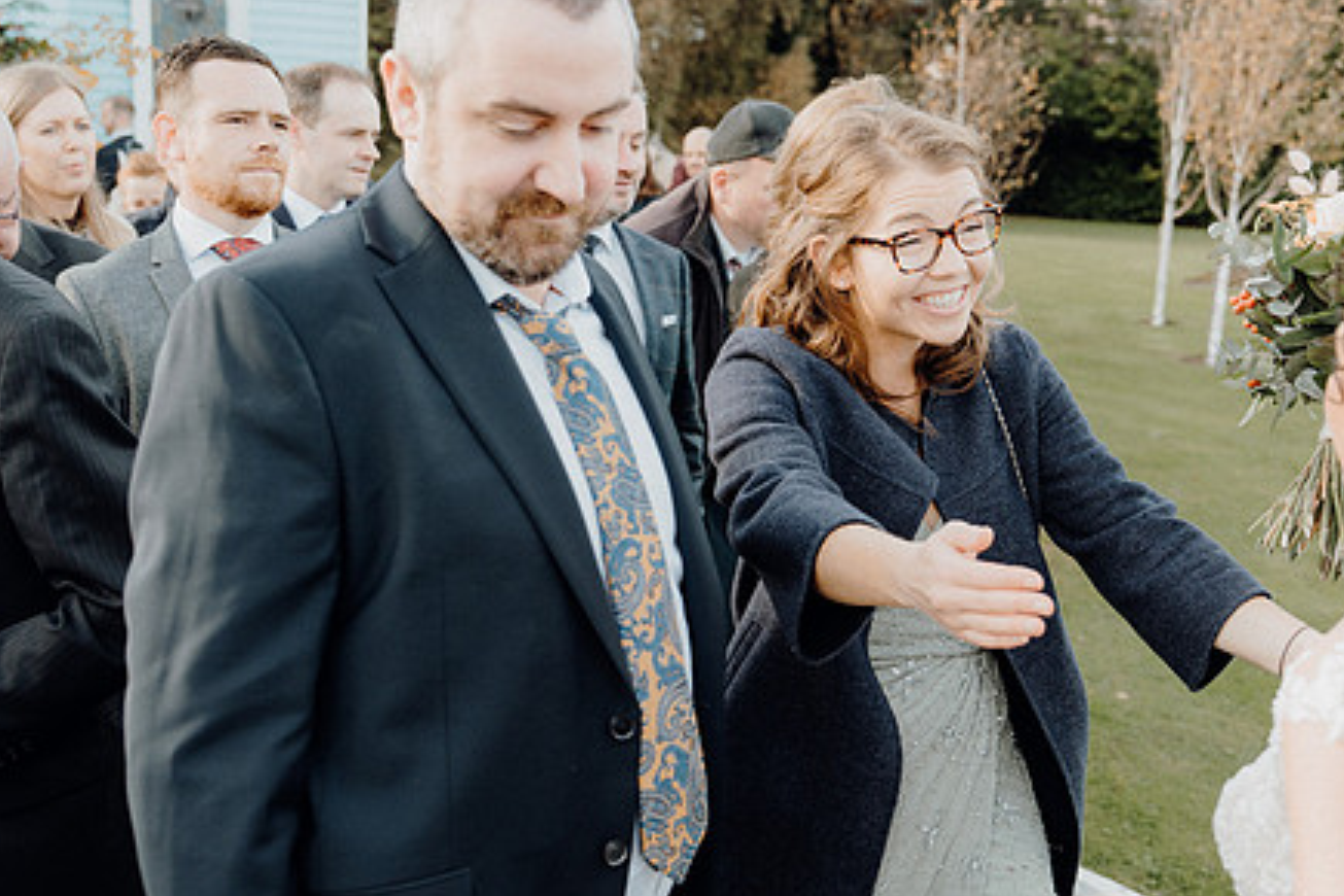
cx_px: 698
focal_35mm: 44
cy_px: 462
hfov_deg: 44.5
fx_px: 1643
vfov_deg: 30.5
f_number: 3.5
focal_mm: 33
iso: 320
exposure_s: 1/400
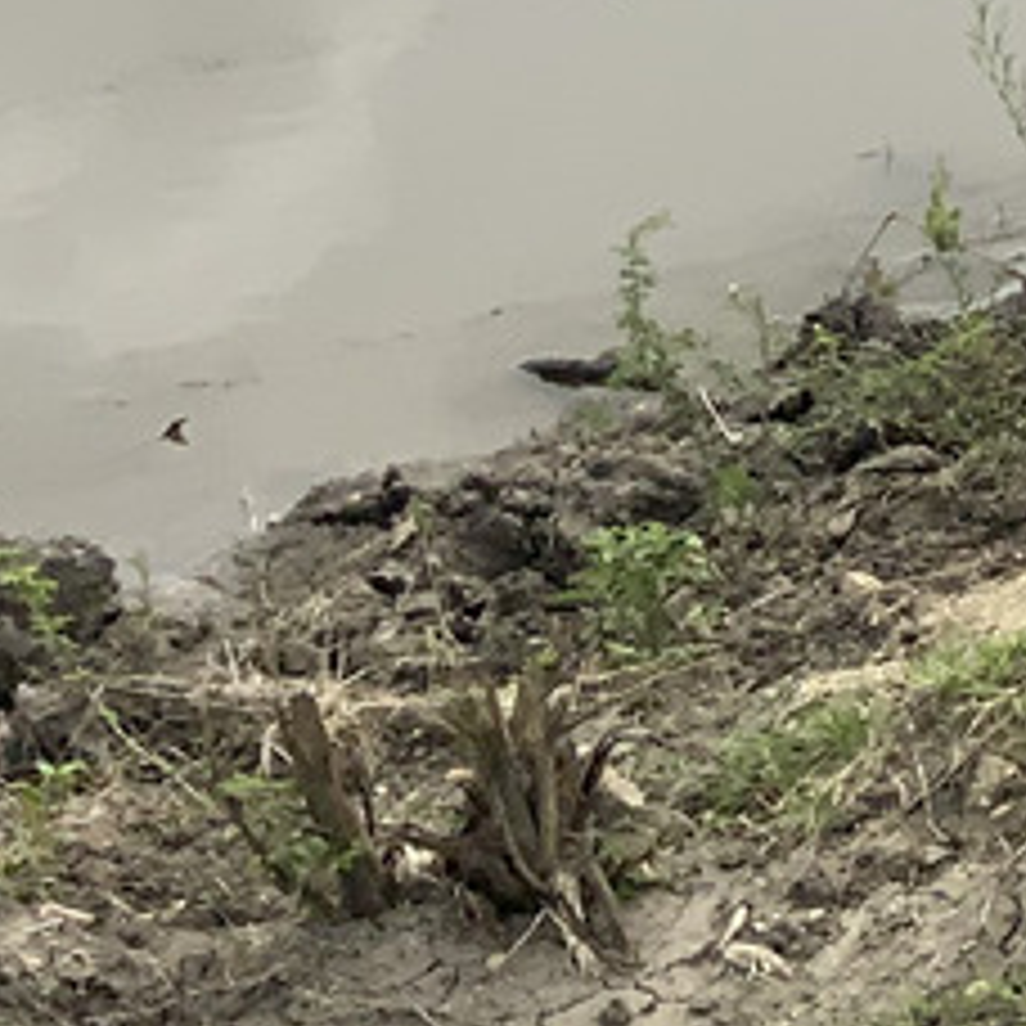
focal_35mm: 162
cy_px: -936
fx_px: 5432
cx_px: 2398
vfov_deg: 10.1
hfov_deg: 9.6
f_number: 1.8
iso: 16
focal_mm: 3
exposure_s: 1/1848
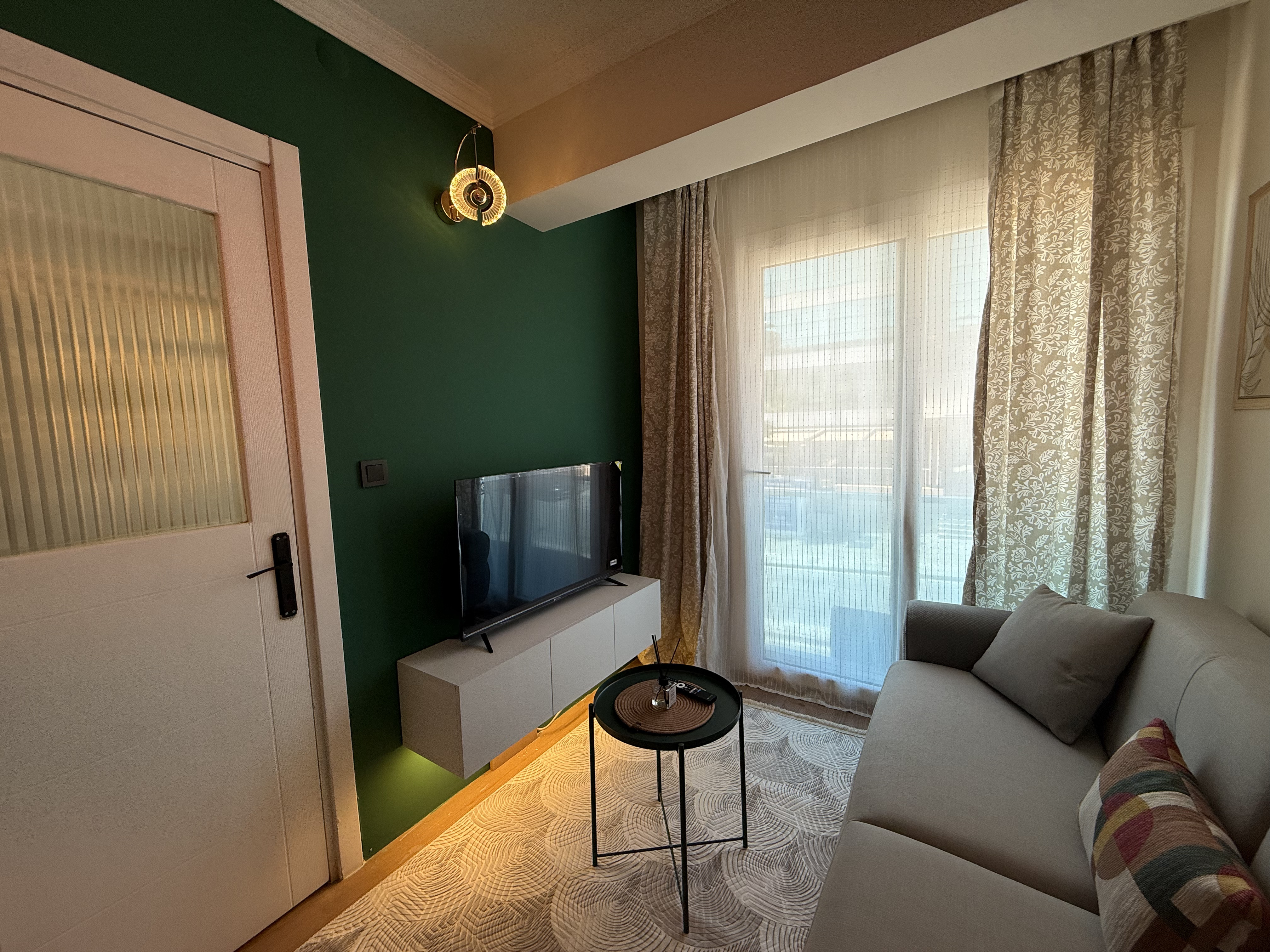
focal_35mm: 14
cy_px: 476
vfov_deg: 85.7
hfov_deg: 102.1
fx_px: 514
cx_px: 635
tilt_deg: -5.1
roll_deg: +1.9
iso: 50
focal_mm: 2.22
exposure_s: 1/162
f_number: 2.2
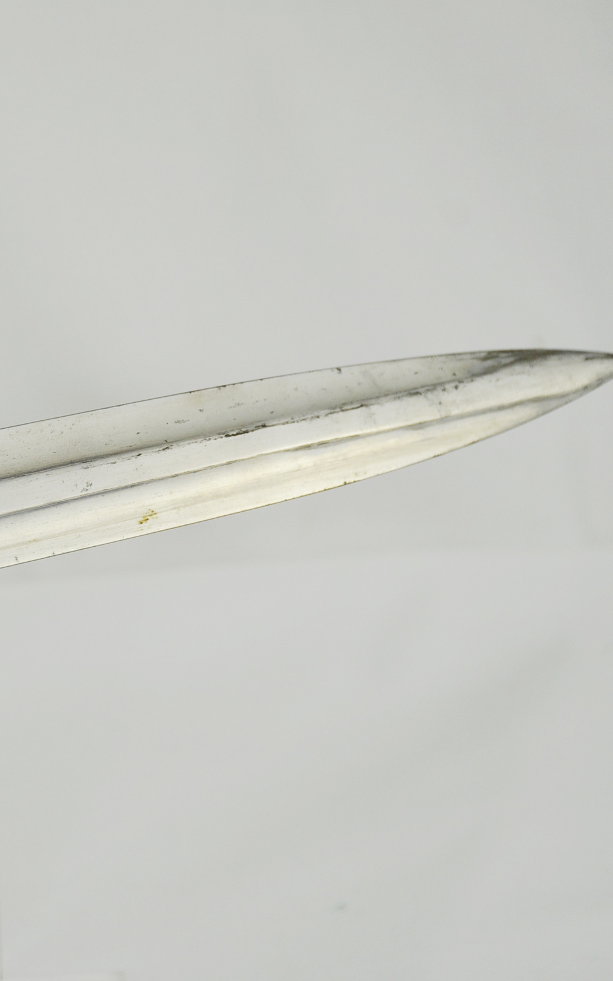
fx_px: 4089
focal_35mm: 153
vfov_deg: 13.7
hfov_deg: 8.5
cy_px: 491
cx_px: 77
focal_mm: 66
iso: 400
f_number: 5.6
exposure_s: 1/500
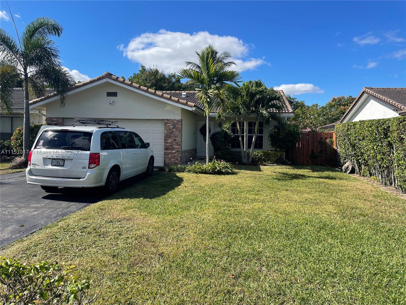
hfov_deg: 67.3
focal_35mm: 26
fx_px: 305
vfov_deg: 53.1
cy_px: 152
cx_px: 203
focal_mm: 4.2
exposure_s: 1/2882
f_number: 1.6
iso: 32
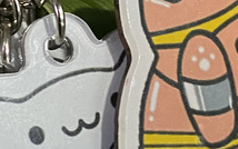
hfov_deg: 16.7
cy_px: 33
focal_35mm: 125
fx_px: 811
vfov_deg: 10.5
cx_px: 80
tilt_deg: -62.6
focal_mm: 4.25
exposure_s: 1/50
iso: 500
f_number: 1.8
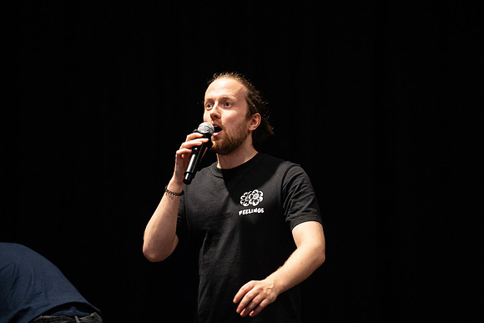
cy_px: 162
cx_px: 242
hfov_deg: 12.4
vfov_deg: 8.3
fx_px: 2232
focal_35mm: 166
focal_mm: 166
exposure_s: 1/200
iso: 6400
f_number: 2.8
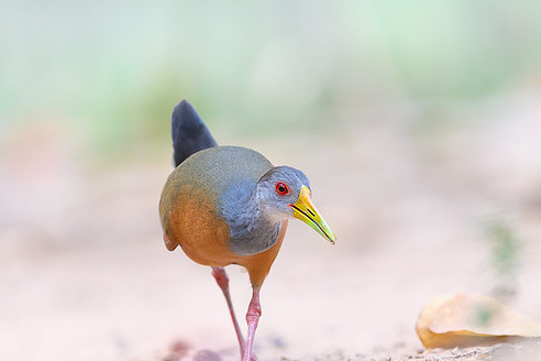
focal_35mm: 717
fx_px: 10774
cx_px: 291
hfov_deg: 2.9
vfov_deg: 1.9
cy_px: 220
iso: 2000
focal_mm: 500
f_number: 4
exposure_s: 1/400
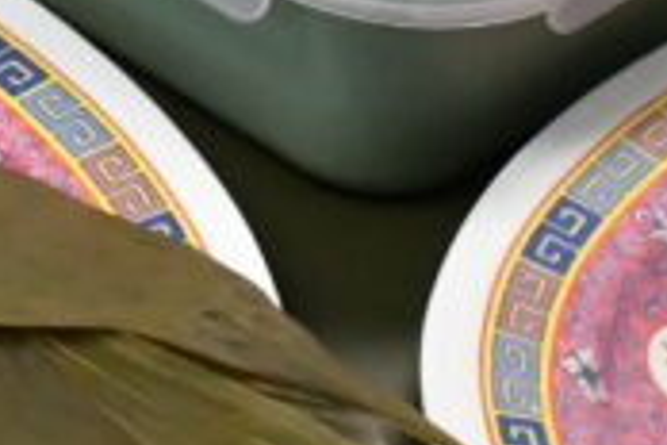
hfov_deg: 8.8
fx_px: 4261
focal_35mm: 230
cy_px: 148
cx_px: -272
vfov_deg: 6.0
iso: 6400
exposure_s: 1/250
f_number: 8
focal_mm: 26
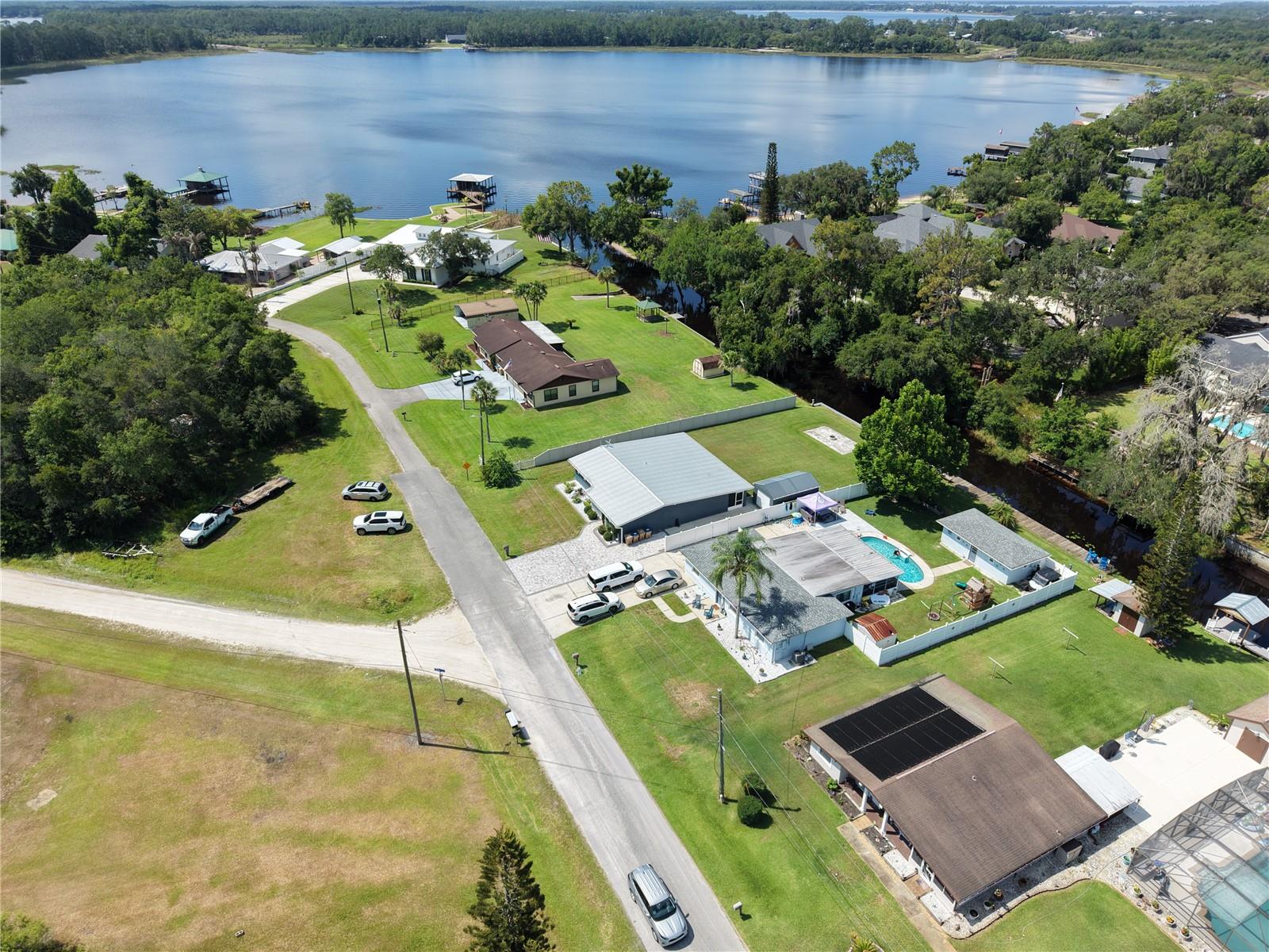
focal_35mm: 24
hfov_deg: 71.6
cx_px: 634
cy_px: 476
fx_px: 880
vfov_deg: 56.8
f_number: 1.8
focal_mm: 8.67
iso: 280
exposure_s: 1/5000
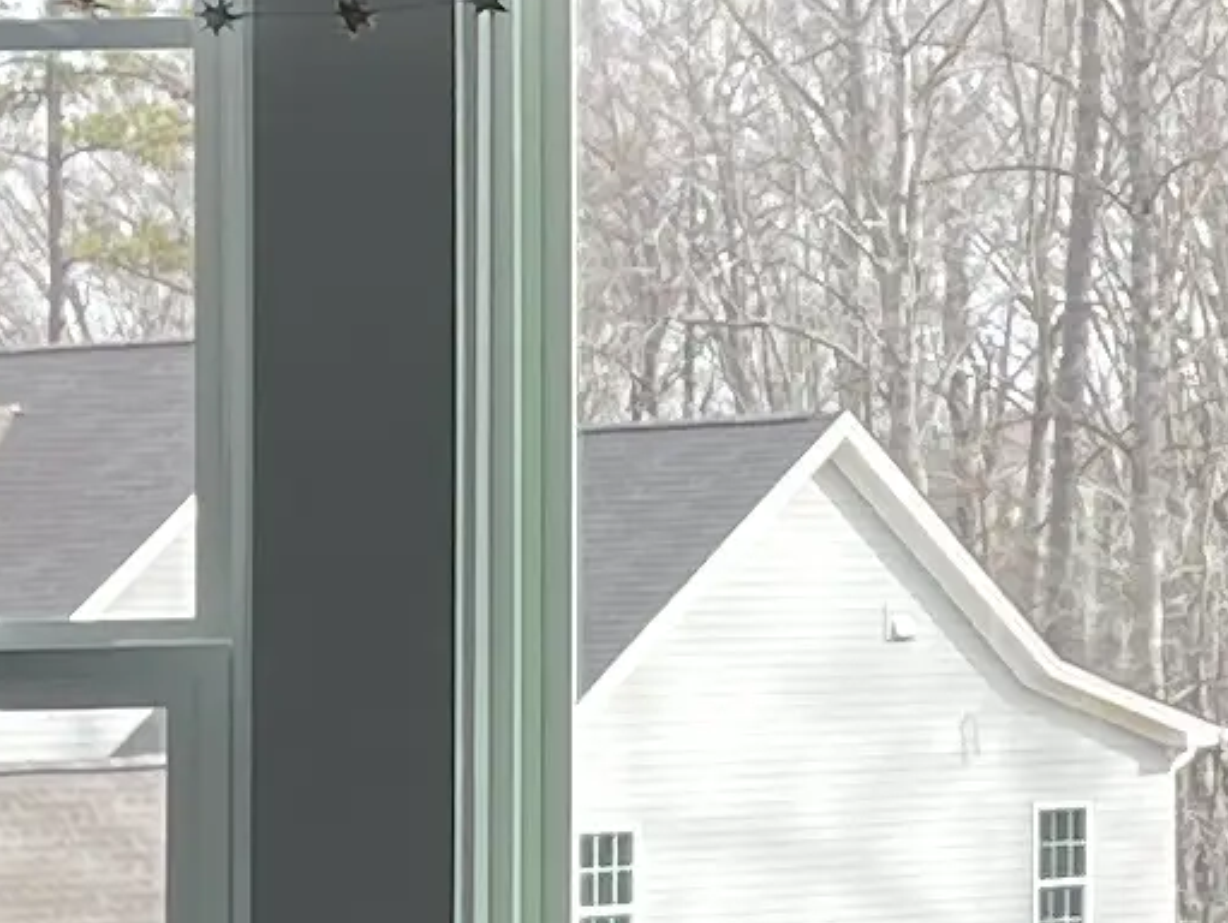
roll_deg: +0.9
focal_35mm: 205
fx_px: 7277
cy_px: 113
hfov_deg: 9.3
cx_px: 1927
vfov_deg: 7.2
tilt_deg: +4.1
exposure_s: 1/194
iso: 40
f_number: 1.5
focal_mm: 5.7
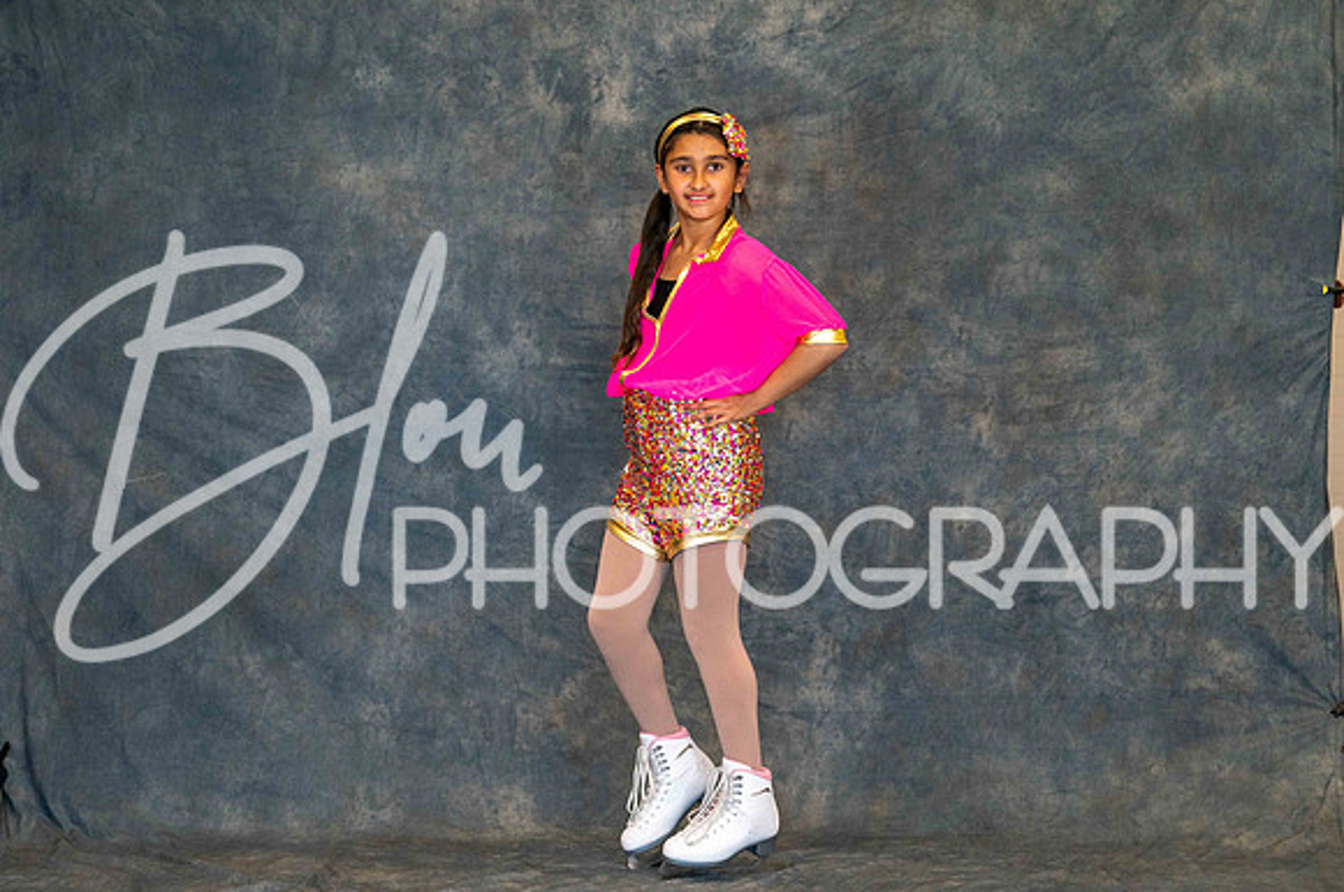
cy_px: 421
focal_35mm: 96
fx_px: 3576
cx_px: 652
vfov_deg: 14.2
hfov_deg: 21.3
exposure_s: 1/160
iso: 1600
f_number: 4
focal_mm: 85
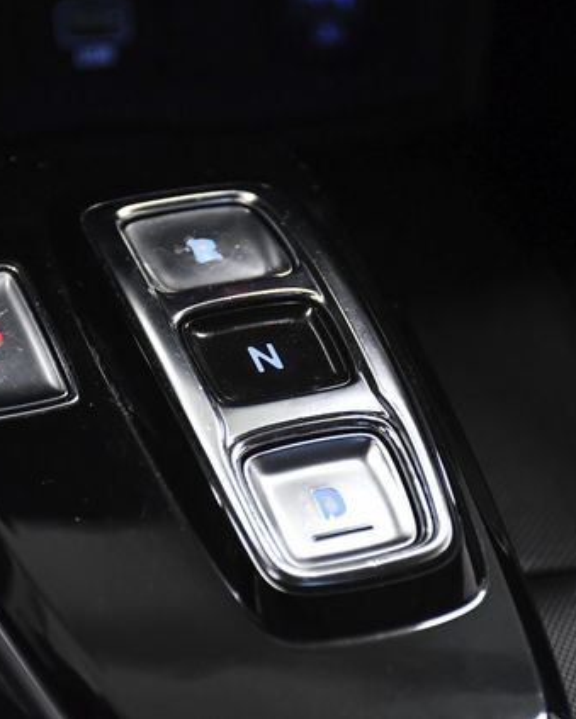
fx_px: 3172
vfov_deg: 12.9
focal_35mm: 149
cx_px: 275
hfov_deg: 10.4
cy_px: 358
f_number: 5
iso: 2500
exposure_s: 1/250
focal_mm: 70
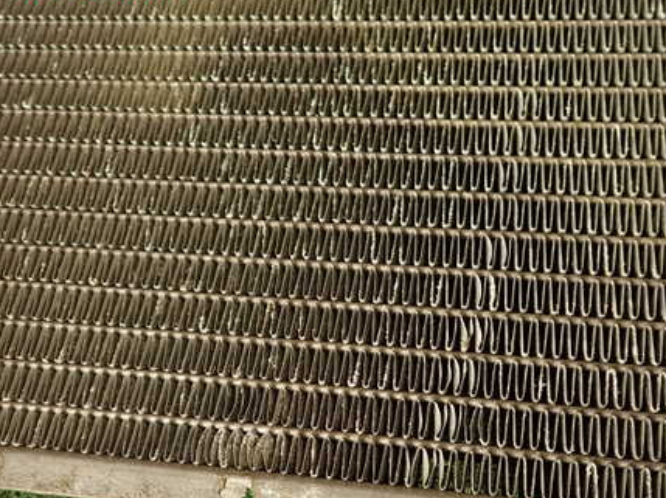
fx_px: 673
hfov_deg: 52.6
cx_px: 360
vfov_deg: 40.3
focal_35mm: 35
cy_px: 316
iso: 200
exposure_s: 1/50
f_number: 2
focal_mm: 4.5
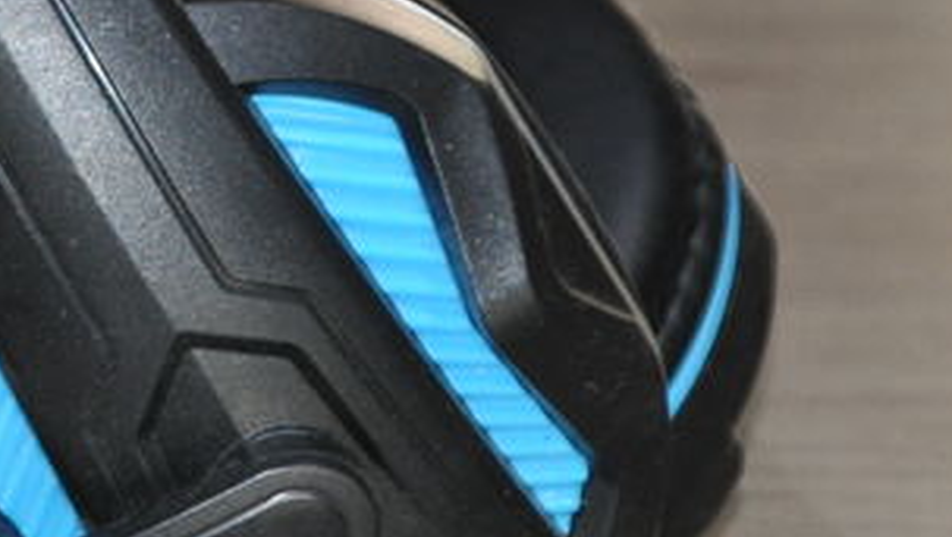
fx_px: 7579
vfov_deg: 4.1
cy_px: 226
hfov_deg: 7.1
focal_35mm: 300
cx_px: -198
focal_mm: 58
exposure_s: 1/60
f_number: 5
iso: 800
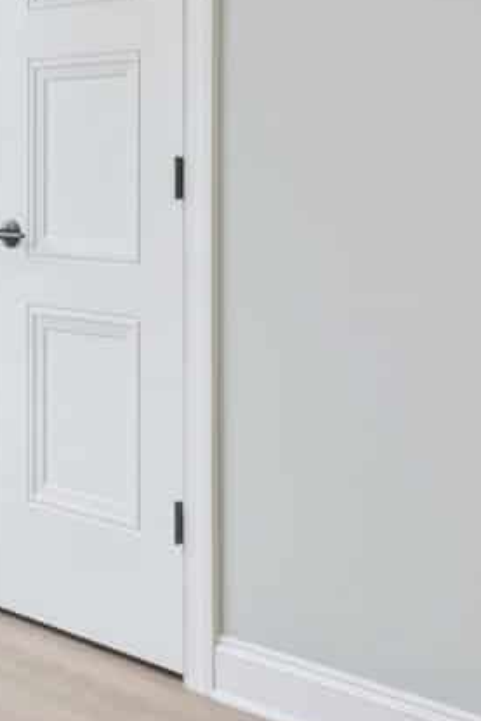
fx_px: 1582
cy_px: 229
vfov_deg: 25.5
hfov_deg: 14.9
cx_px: -401
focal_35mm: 79
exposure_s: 1/30
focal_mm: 16
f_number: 8
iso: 400
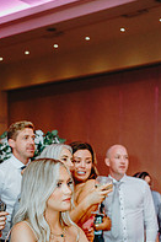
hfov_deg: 17.0
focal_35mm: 80
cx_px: 58
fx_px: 538
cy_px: 242
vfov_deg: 24.2
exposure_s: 1/250
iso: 1250
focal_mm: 35
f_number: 2
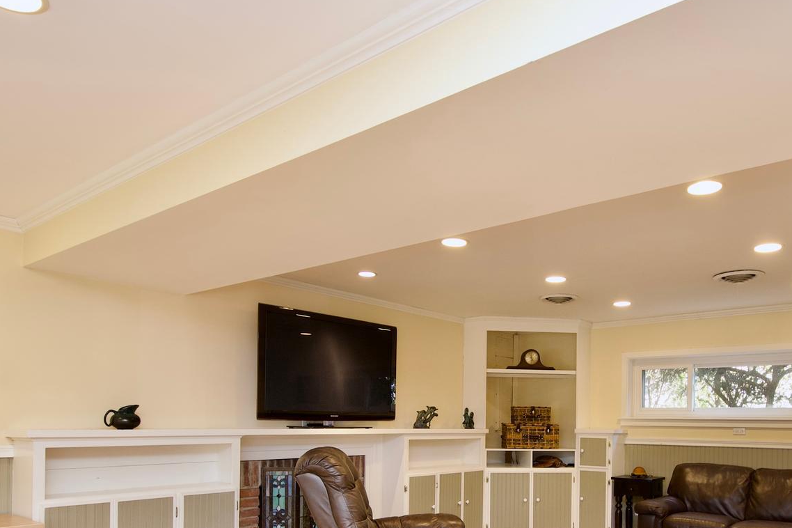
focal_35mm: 27
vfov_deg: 46.1
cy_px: 401
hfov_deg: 66.9
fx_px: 594
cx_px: 466
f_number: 7.1
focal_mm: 10
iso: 320
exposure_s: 1/13
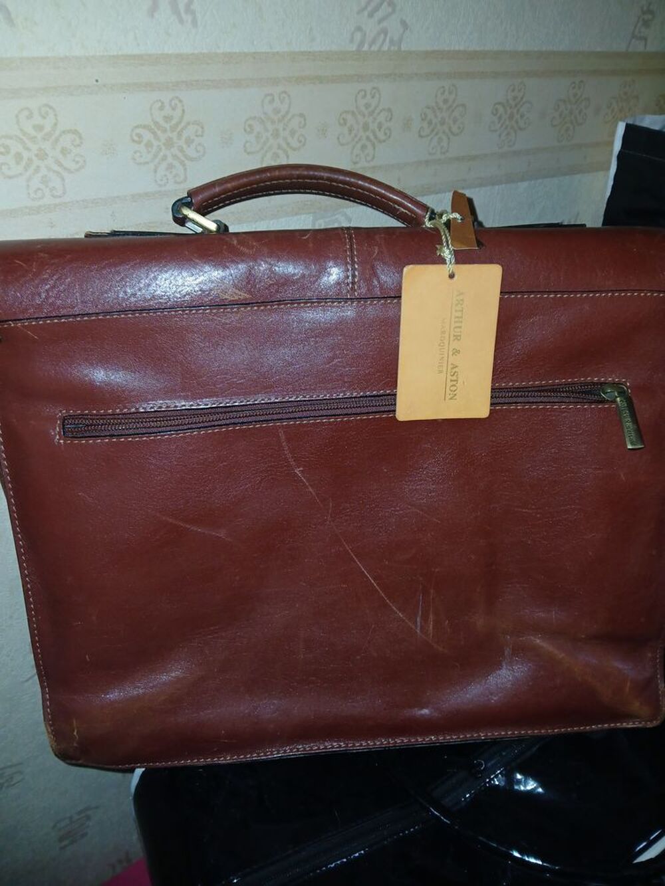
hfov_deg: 53.1
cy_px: 443
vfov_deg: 67.3
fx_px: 666
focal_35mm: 26
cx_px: 332
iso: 125
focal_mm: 3.98
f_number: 1.8
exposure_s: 1/50
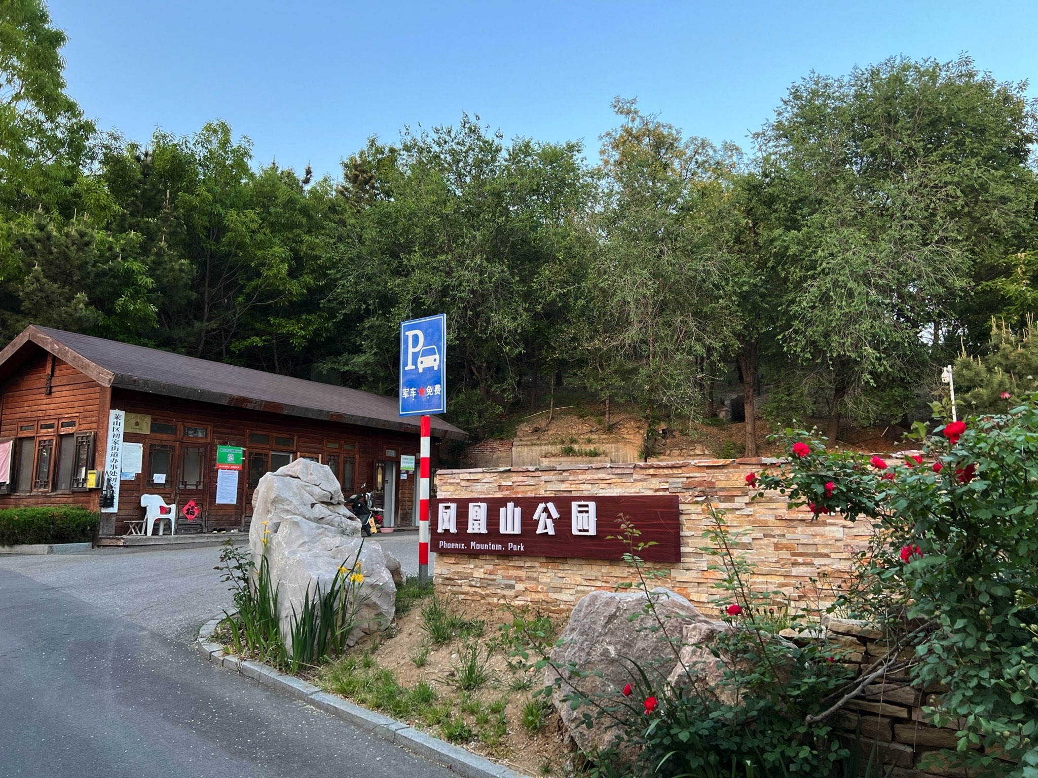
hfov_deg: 67.3
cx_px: 519
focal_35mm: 26
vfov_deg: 53.1
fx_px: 780
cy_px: 389
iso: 125
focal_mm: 5.7
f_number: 1.5
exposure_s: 1/121
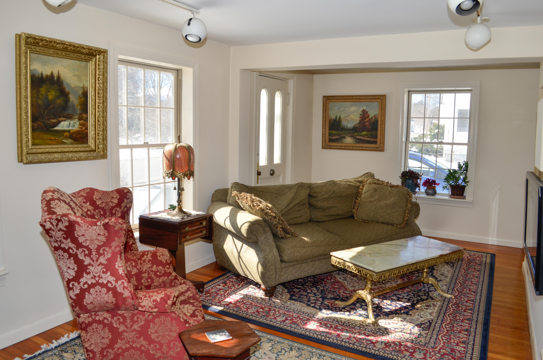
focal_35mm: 27
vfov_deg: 47.7
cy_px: 180
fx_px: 406
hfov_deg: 67.5
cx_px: 272
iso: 160
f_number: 5.6
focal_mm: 18
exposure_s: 1/125
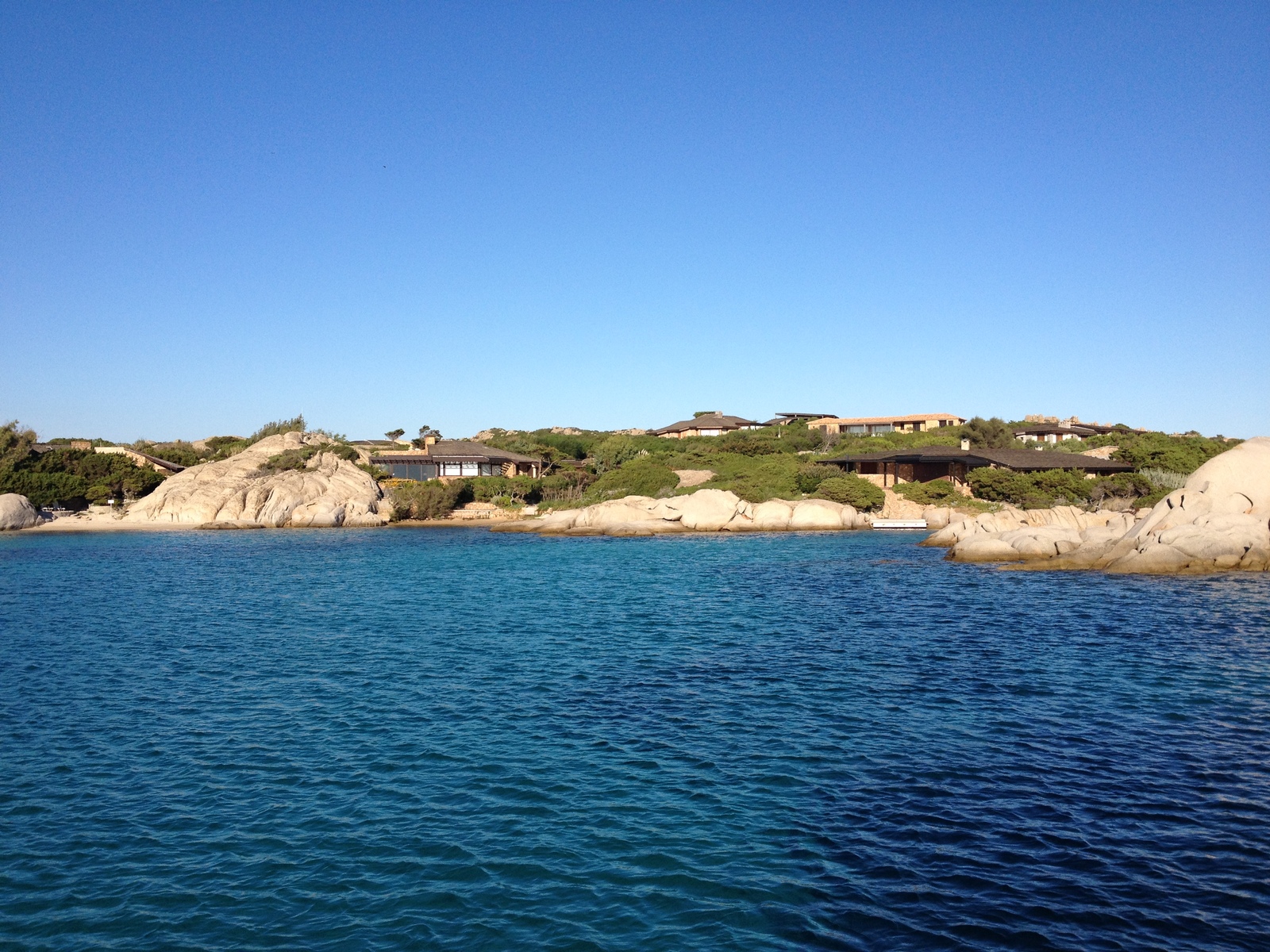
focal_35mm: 35
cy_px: 476
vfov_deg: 40.7
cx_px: 635
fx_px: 1284
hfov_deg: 52.6
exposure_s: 1/1905
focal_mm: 4.28
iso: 64
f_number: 2.4
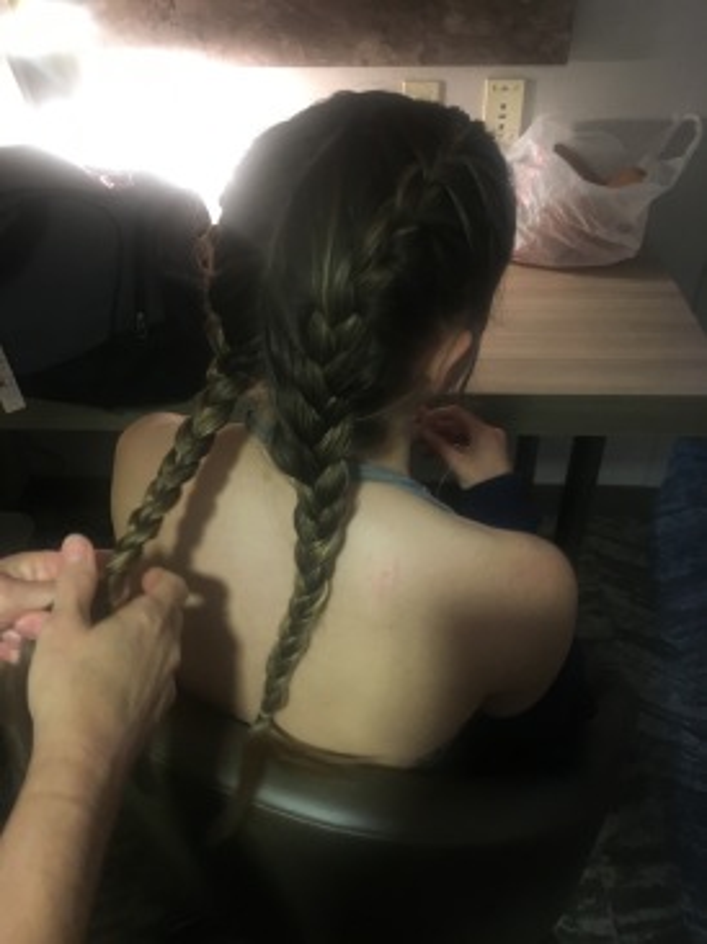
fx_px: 791
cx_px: 354
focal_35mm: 29
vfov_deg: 61.7
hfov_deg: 48.2
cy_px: 472
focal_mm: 4.15
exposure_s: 1/15
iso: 200
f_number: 2.2
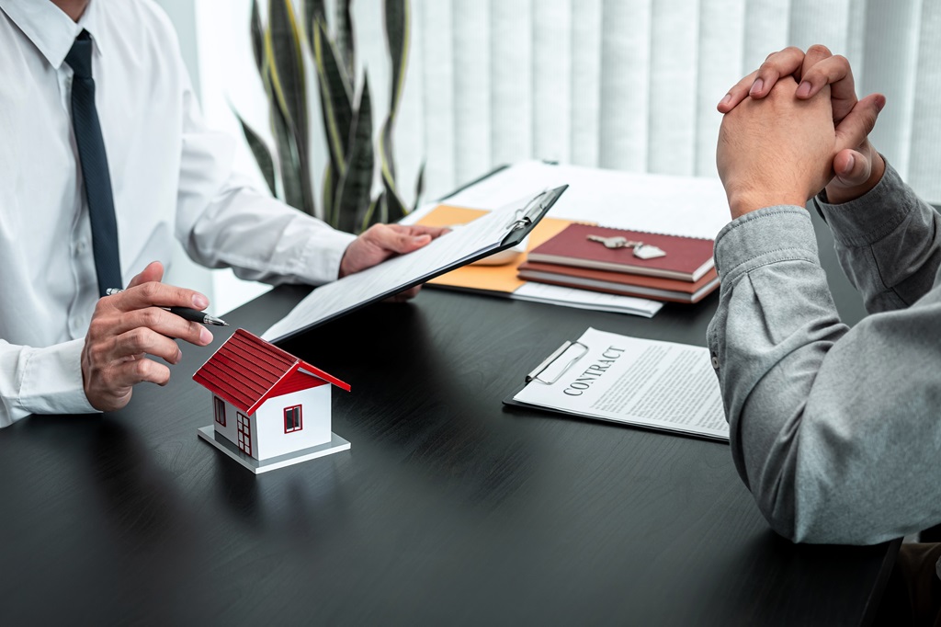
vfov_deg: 25.5
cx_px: 470
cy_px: 314
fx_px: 1385
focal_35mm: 53
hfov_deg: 37.5
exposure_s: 1/160
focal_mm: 35
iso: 200
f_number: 2.8
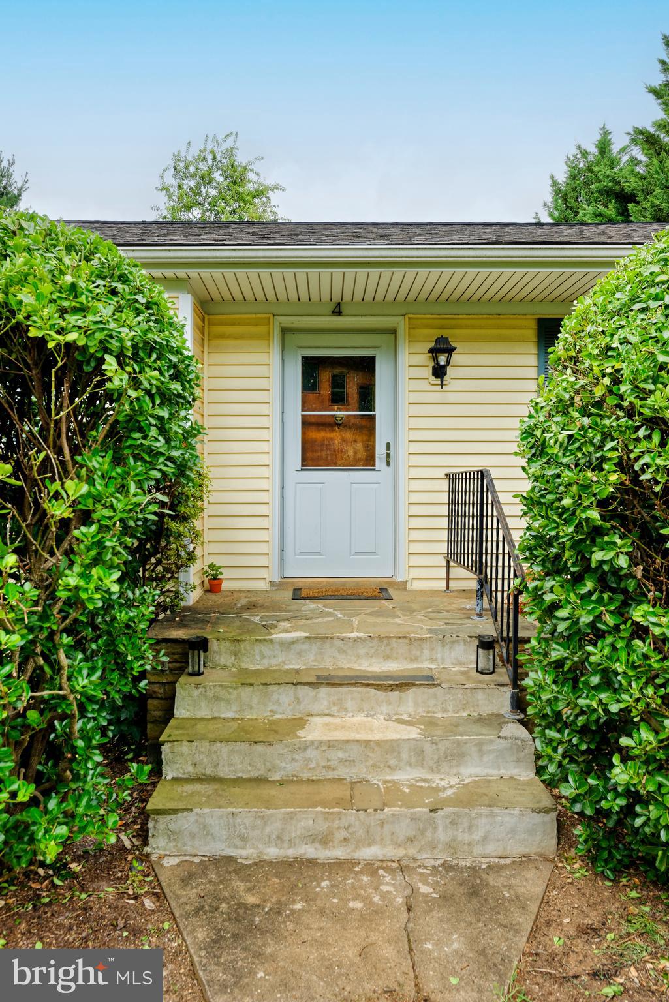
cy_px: 501
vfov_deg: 73.7
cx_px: 334
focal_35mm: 24
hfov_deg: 53.2
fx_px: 668
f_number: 8
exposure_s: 1/200
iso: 320
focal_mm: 24
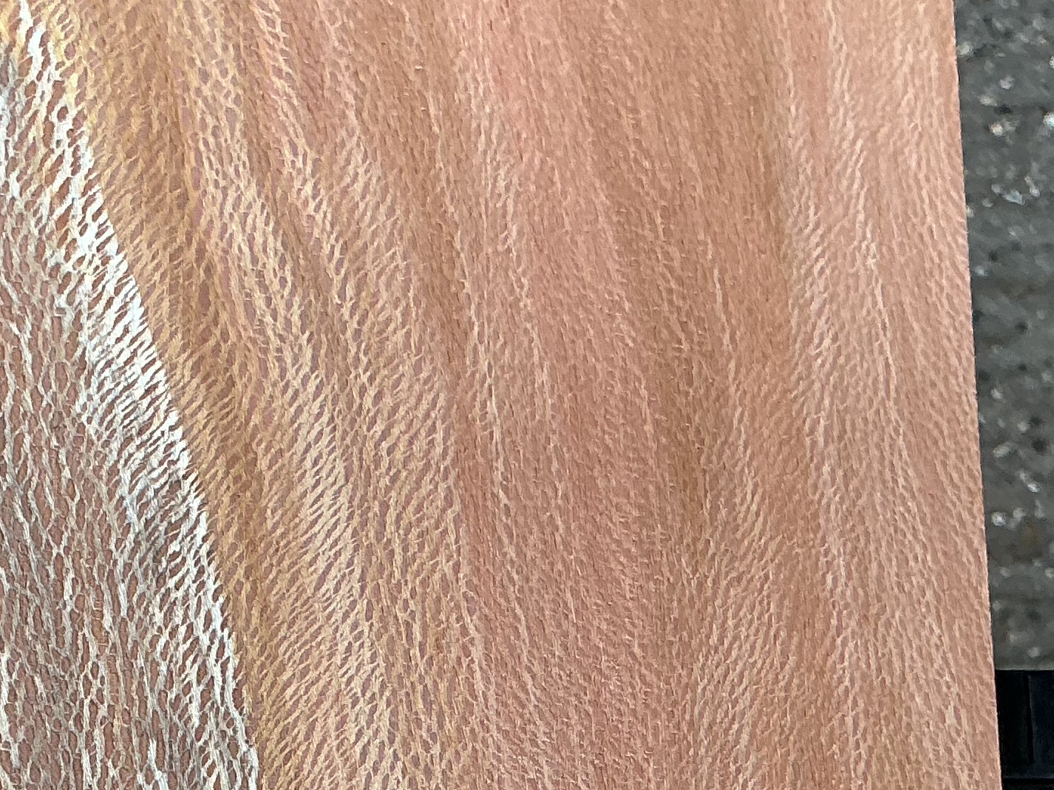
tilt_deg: -78.2
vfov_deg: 17.4
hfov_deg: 23.6
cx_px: 240
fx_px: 2496
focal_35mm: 82
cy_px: 848
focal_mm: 3
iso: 32
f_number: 1.8
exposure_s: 1/100
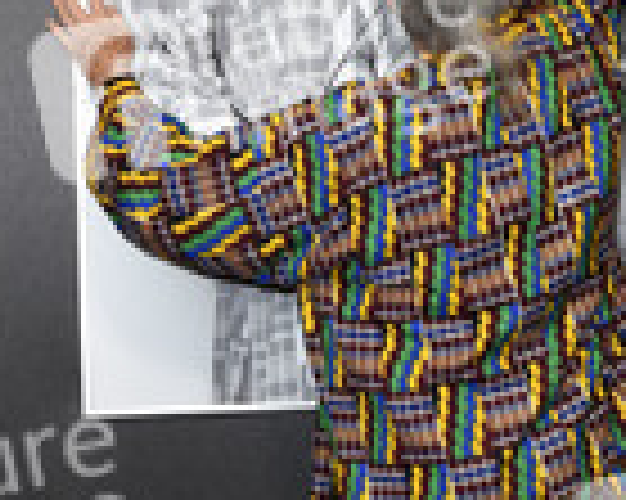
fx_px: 1728
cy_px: 302
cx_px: 392
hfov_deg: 20.5
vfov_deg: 16.4
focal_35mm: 93
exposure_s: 1/160
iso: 1250
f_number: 6.3
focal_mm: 23
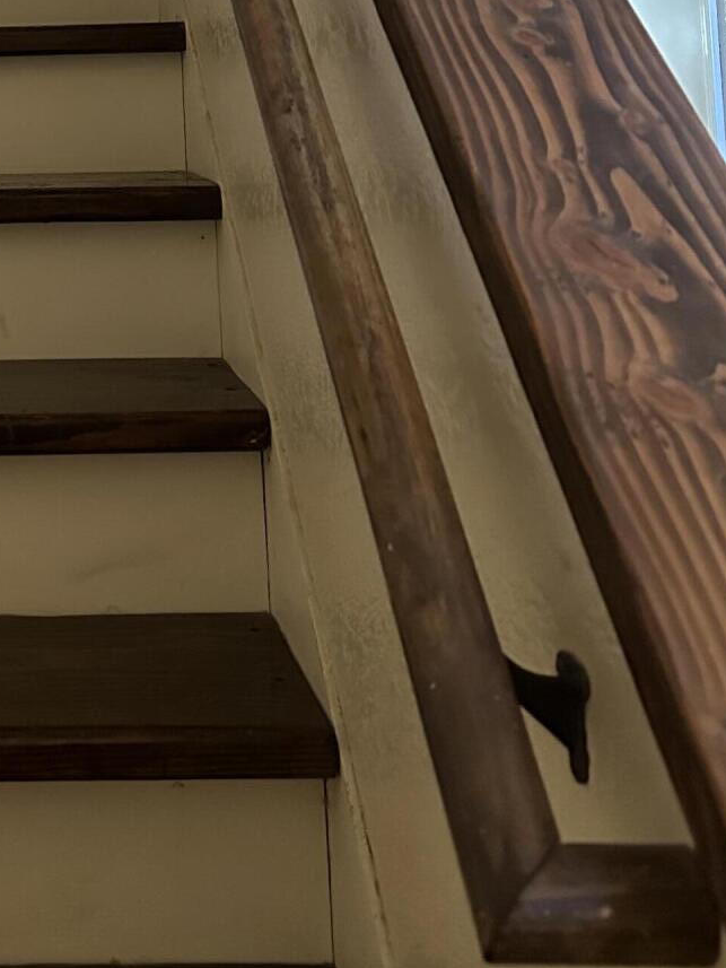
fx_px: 1566
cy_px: -14
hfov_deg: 24.2
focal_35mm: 56
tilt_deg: +5.5
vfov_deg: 31.6
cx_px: -91
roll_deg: +1.2
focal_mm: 6.86
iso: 800
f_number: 1.78
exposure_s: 1/30
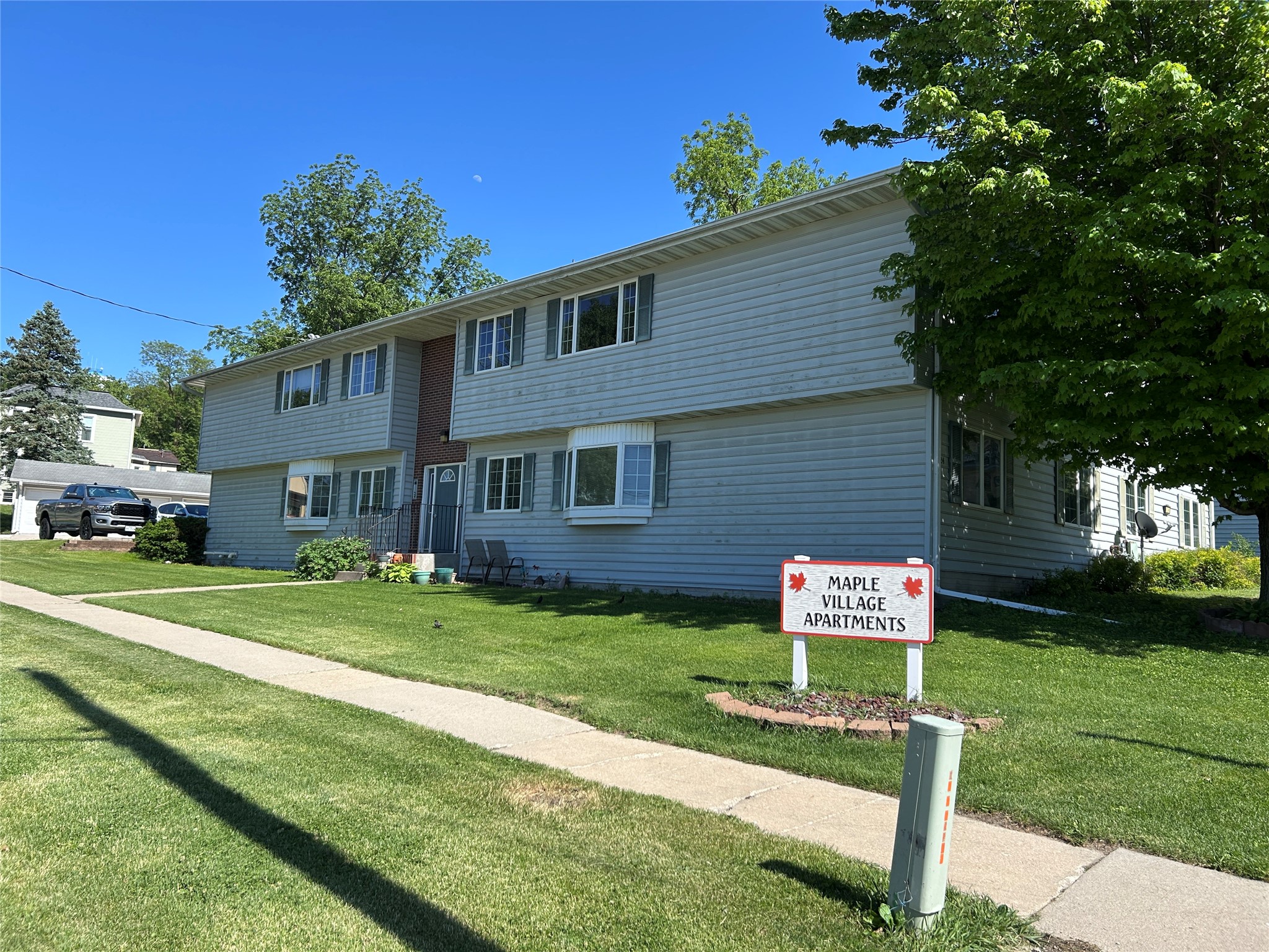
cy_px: 476
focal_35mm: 26
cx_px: 634
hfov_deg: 67.3
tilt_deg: +6.3
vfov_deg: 53.1
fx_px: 953
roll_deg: -2.5
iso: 50
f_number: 1.5
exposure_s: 1/3077
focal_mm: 5.7
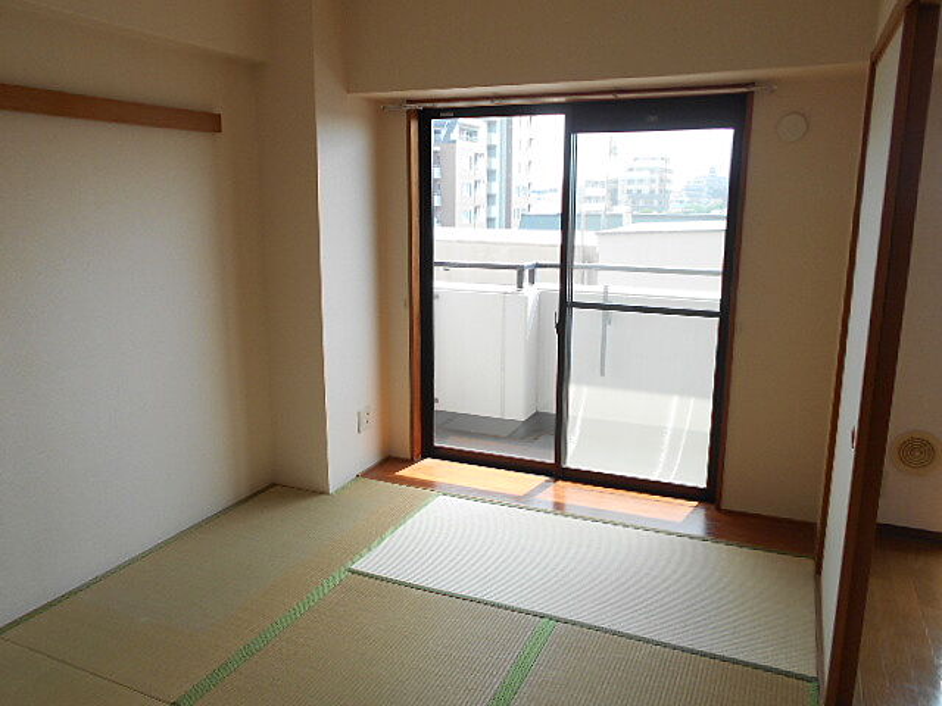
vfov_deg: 53.1
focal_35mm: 26
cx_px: 471
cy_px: 353
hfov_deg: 67.3
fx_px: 708
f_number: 3.2
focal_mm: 4.6
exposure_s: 1/125
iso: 80
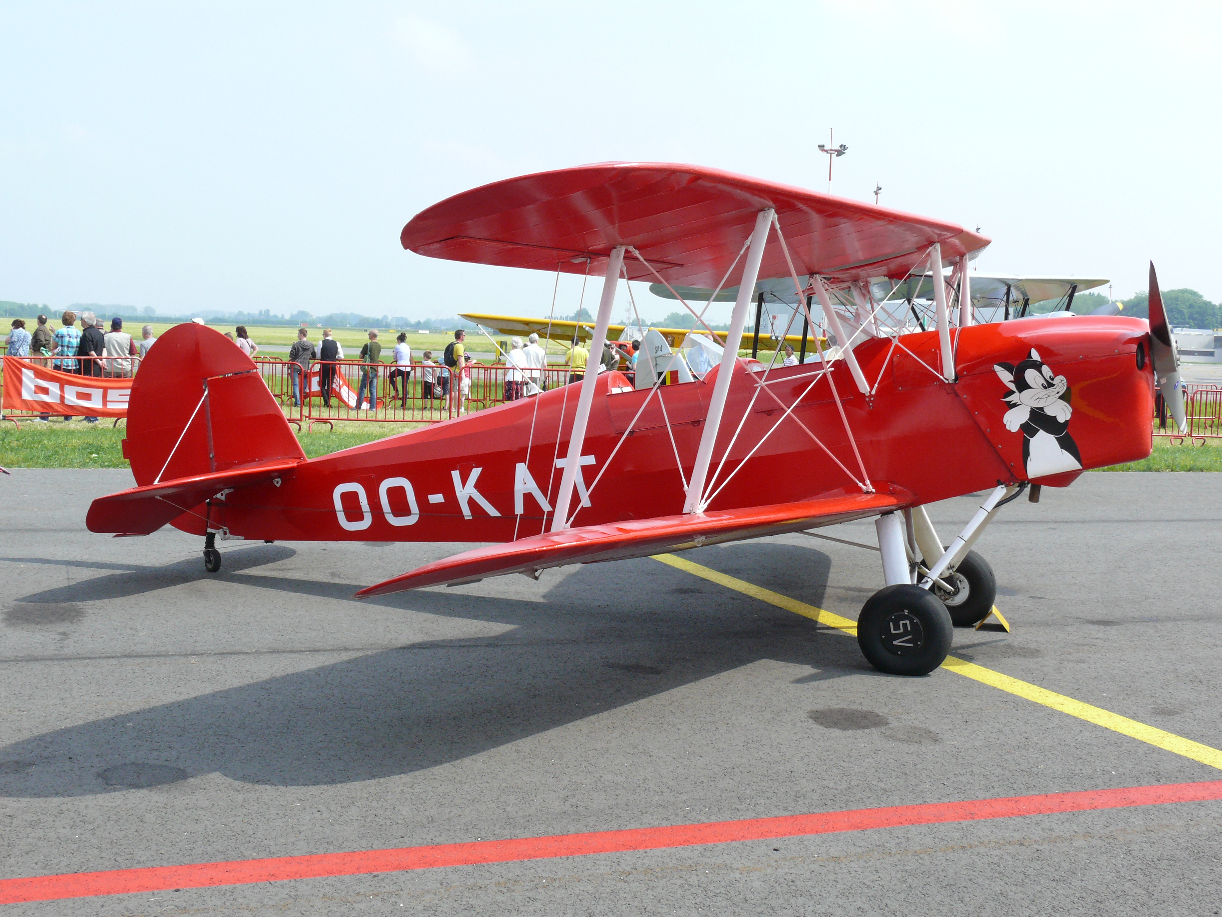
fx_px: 1694
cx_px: 611
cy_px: 458
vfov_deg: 30.3
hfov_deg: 39.7
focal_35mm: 48
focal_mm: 10.2
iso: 100
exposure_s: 1/320
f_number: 5.6
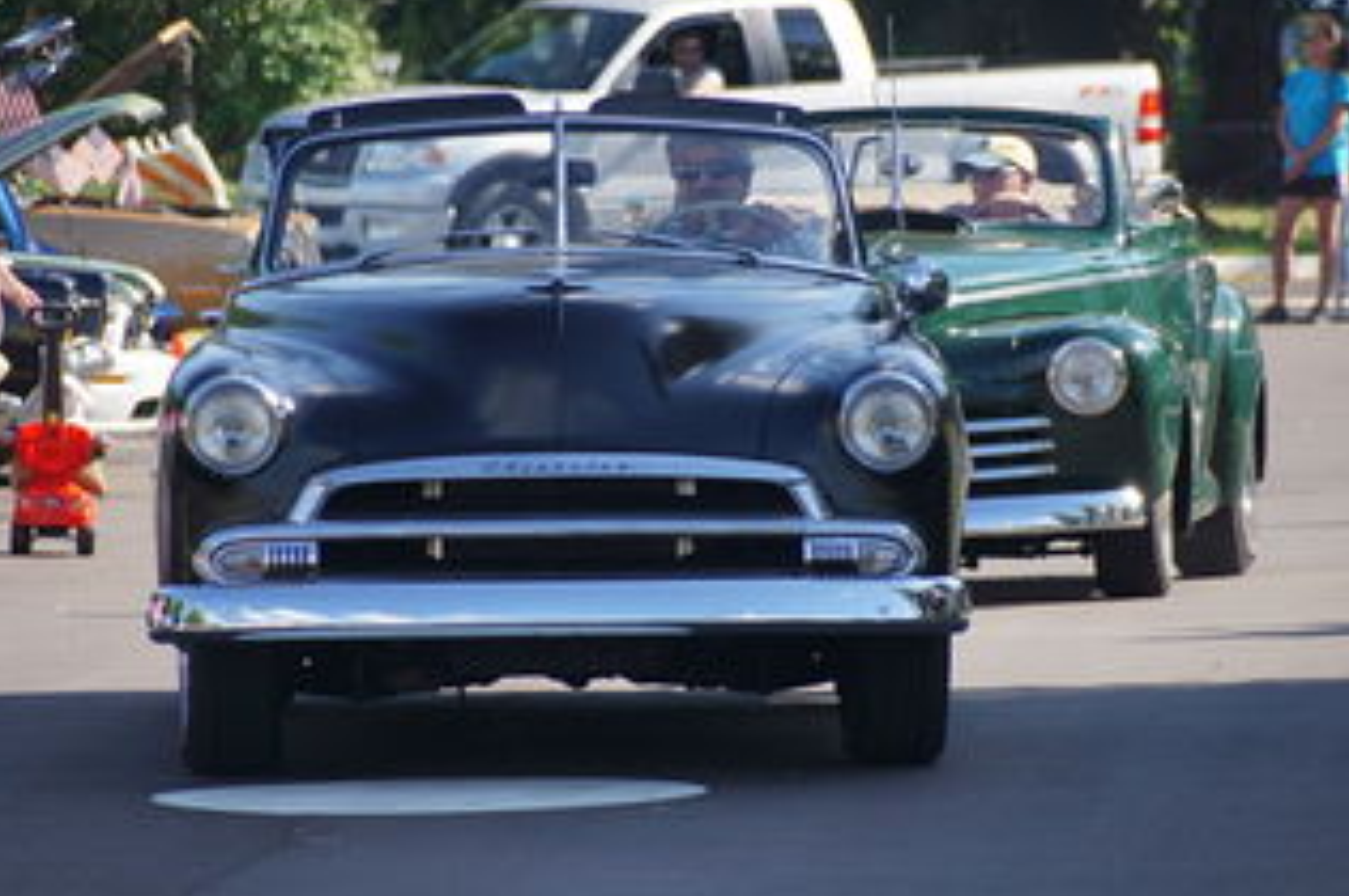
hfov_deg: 5.2
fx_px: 14898
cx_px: 634
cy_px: 335
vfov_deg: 3.4
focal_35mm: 398
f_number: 6.3
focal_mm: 210
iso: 250
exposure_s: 1/400
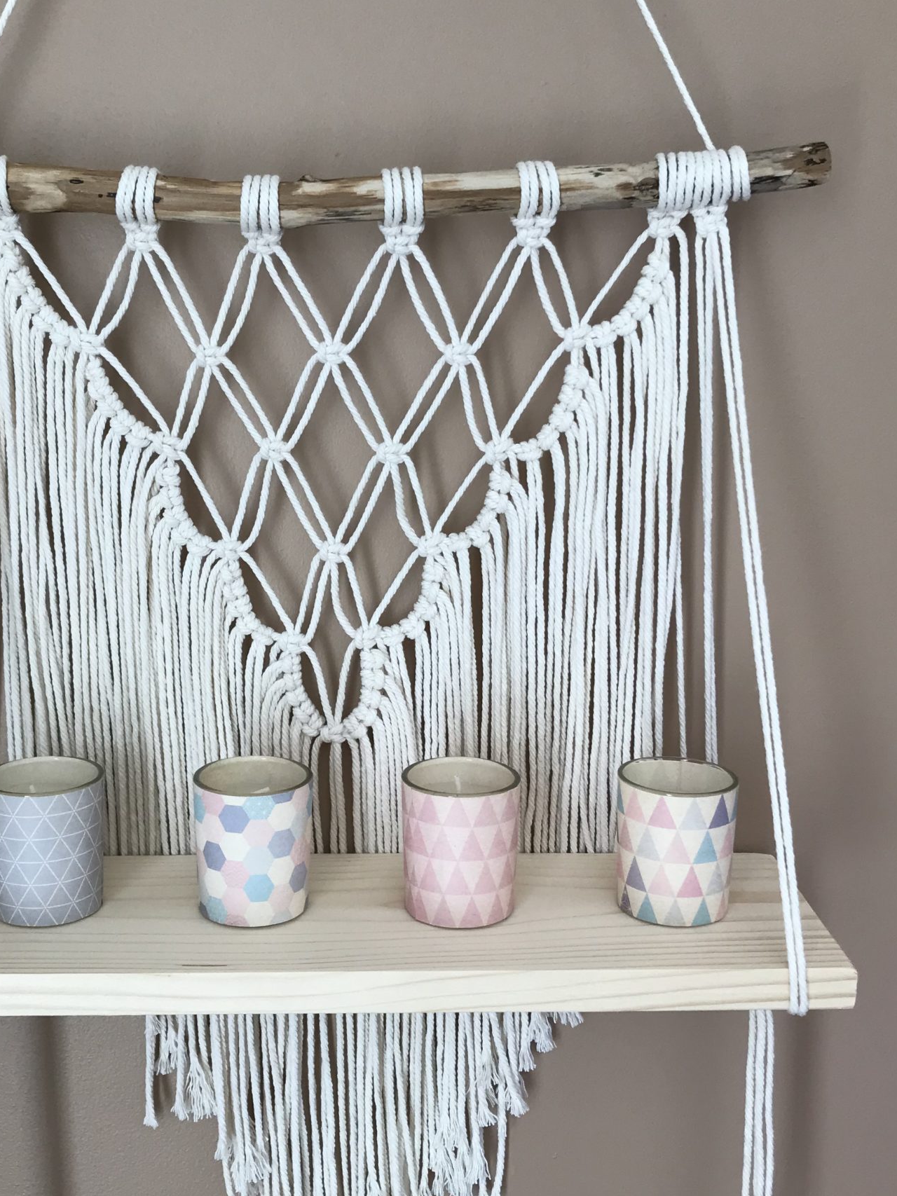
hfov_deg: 34.3
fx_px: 1451
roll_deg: +0.3
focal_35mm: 42
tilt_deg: -8.4
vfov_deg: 44.8
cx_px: 373
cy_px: 581
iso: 25
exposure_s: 1/100
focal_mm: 3.99
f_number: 1.8
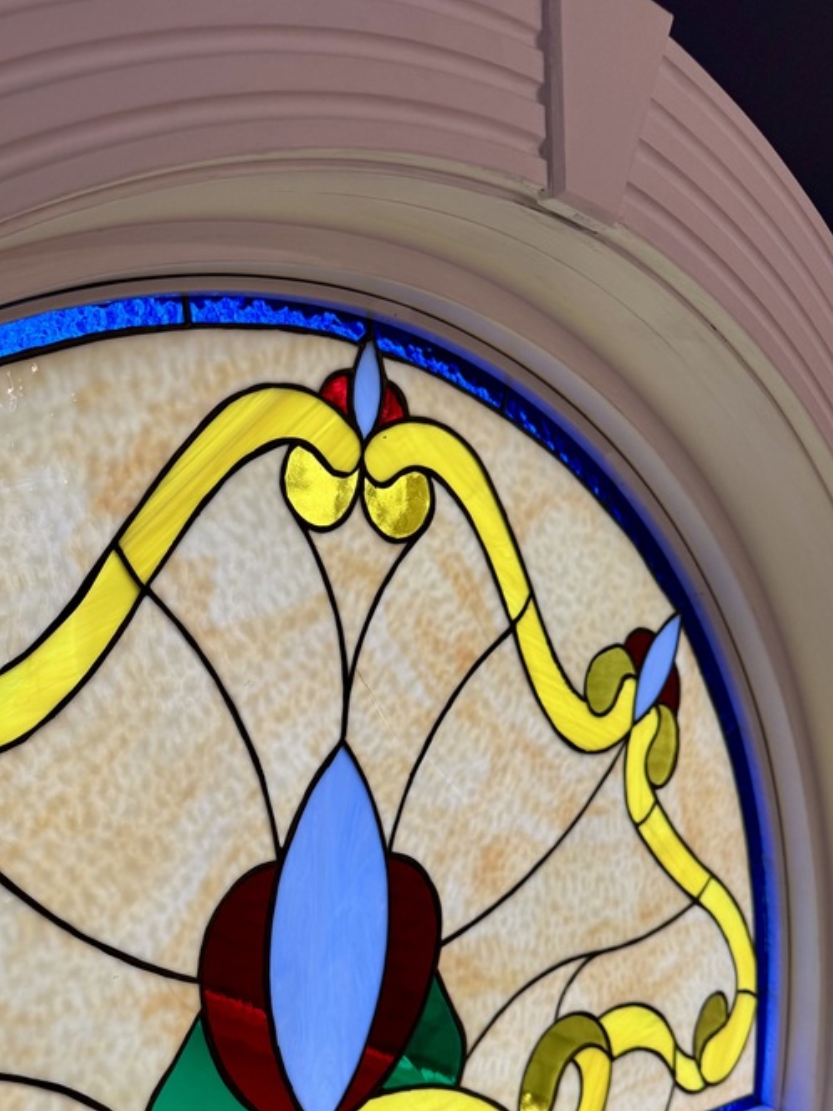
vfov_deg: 48.3
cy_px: 825
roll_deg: -2.2
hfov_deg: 37.7
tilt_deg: -7.4
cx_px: 202
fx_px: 1187
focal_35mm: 37
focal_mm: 6.76
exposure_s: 1/60
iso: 160
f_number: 1.78
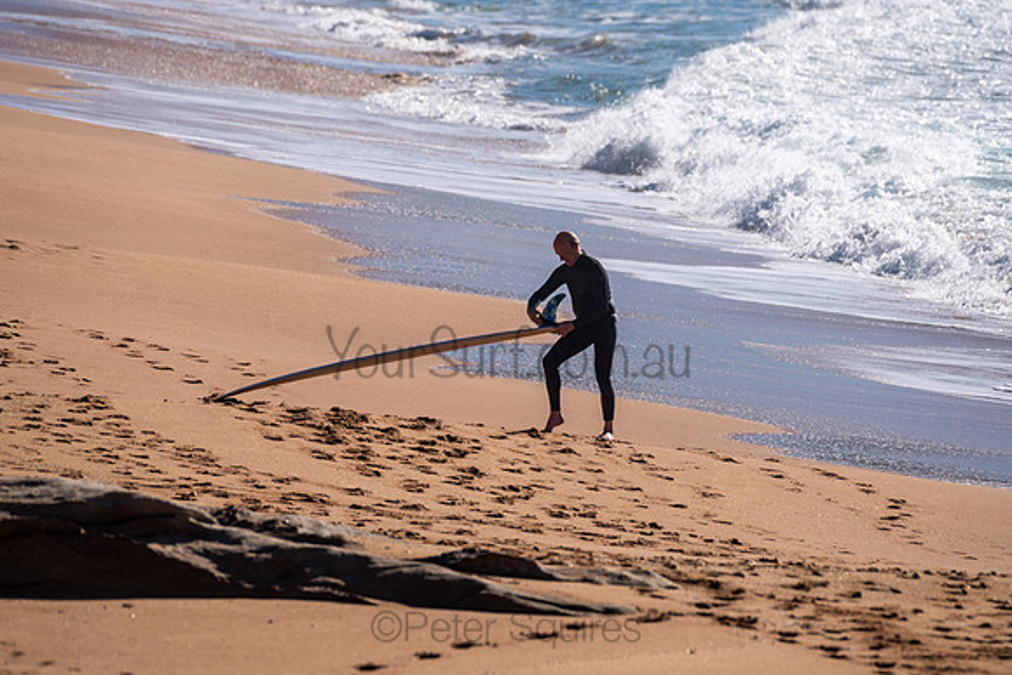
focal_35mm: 599
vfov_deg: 2.3
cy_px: 330
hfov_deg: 3.4
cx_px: 517
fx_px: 16829
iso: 31
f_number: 8
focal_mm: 500
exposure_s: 1/250
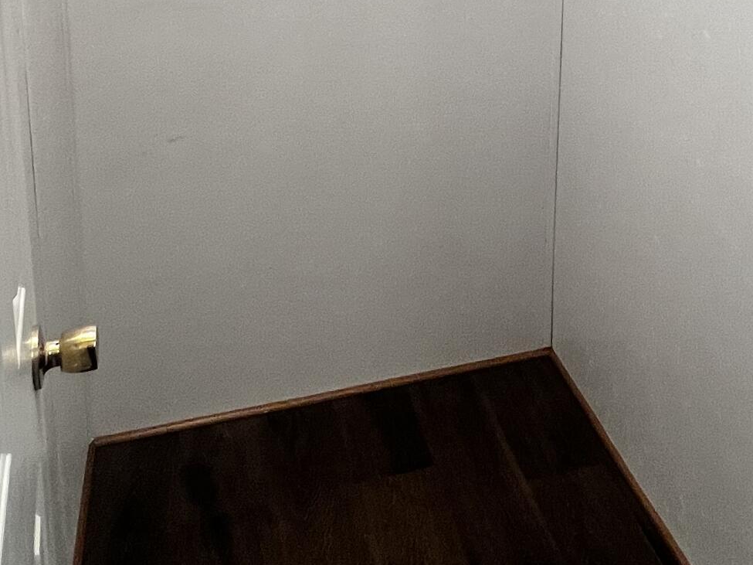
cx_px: 516
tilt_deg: -9.0
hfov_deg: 45.9
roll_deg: -0.8
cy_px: -79
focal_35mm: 40
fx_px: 870
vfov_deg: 31.3
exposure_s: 1/120
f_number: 1.8
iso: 125
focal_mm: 1.57
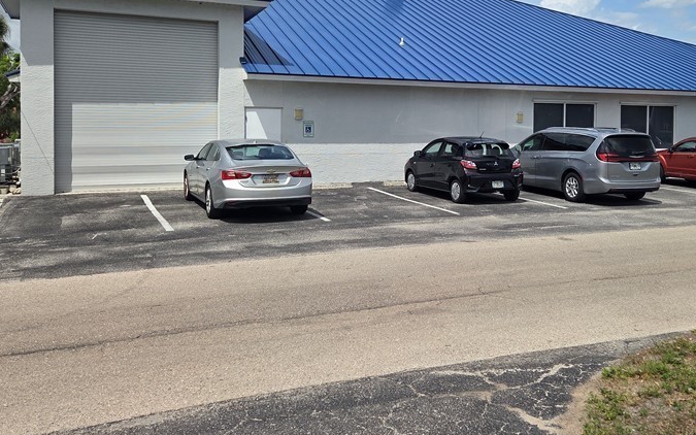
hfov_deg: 52.3
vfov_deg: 34.0
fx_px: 702
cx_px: 429
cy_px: 133
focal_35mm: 37
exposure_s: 1/7891
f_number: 1.8
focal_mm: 5.4
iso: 64
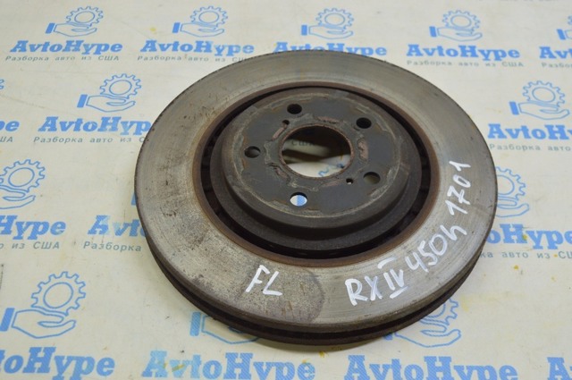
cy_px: 190
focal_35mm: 39
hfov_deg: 49.6
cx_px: 286
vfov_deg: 34.1
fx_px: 619
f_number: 5.6
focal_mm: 26
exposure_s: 1/25
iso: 400
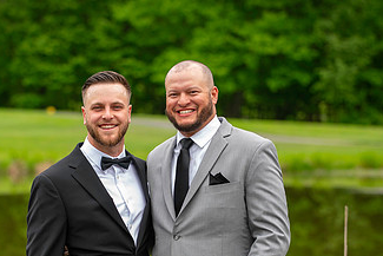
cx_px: 138
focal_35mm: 164
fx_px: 1745
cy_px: 190
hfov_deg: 12.5
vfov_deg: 8.4
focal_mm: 92
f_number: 2.8
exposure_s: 1/250
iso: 64
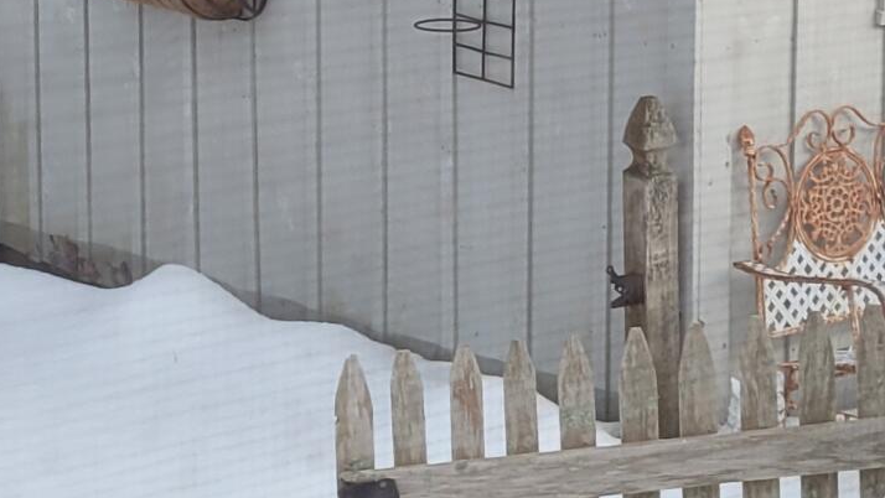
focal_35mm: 119
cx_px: 723
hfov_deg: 17.8
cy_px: 50
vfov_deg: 10.1
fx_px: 2793
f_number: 1.8
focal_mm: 5.4
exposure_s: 1/120
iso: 80
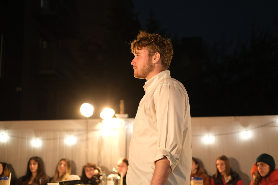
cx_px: 139
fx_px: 409
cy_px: 92
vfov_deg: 25.5
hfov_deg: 37.5
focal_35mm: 53
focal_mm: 35
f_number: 2
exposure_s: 1/52
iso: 1250
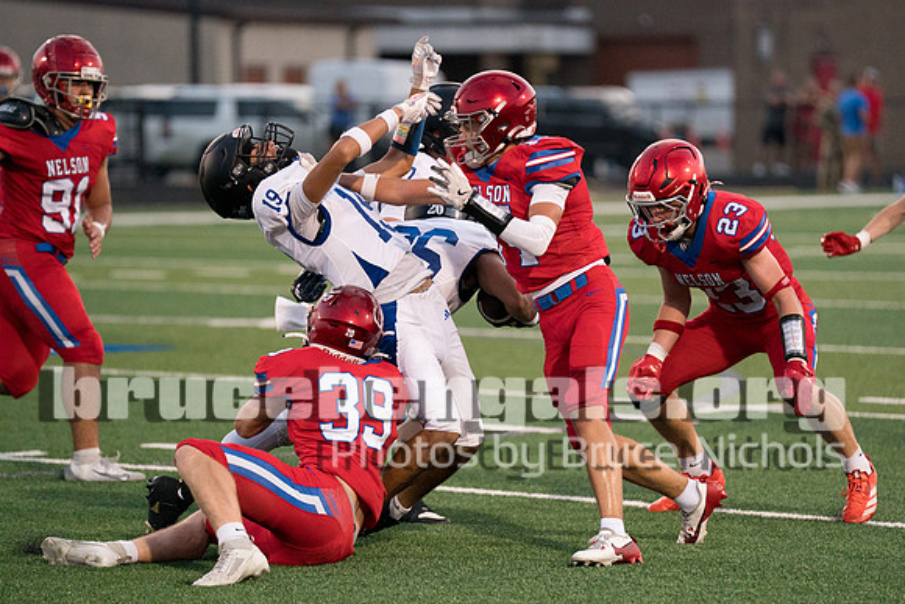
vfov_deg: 6.0
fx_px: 5797
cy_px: 332
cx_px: 498
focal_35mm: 231
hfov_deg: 8.9
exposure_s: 1/2000
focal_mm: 200
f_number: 2.8
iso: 4000
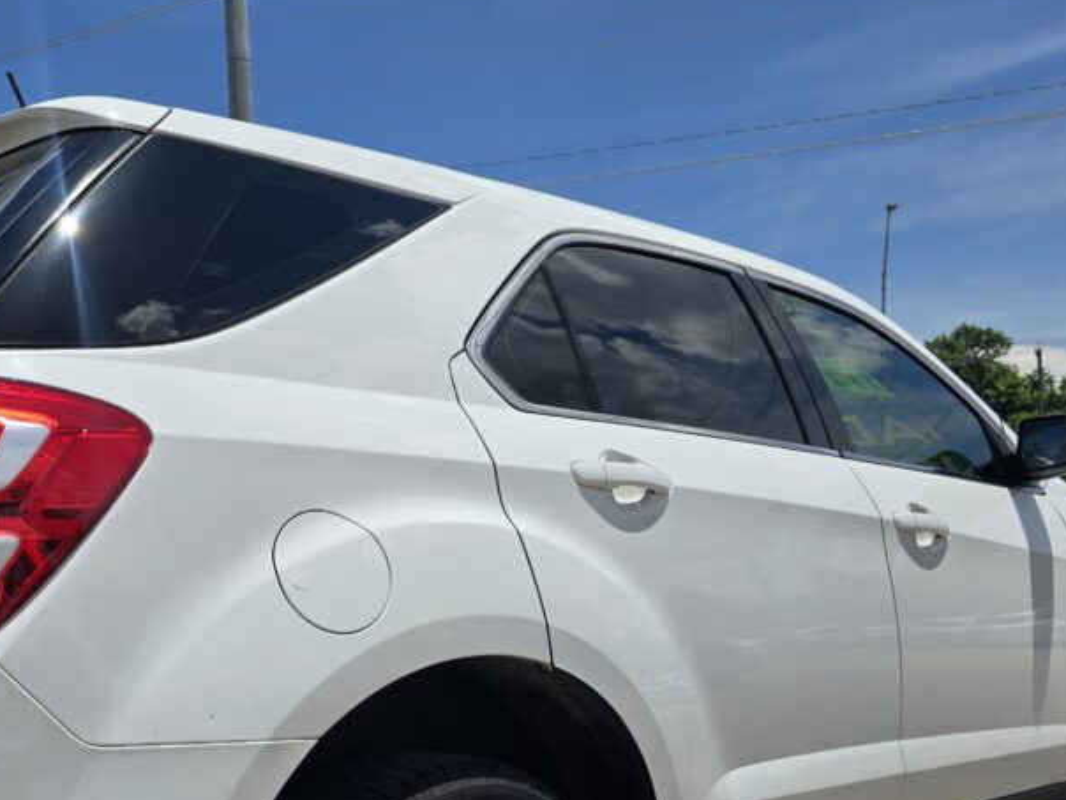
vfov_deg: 35.6
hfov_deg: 47.0
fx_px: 1201
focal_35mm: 39
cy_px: 641
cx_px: 344
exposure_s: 1/1636
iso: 12
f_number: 1.7
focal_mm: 6.3
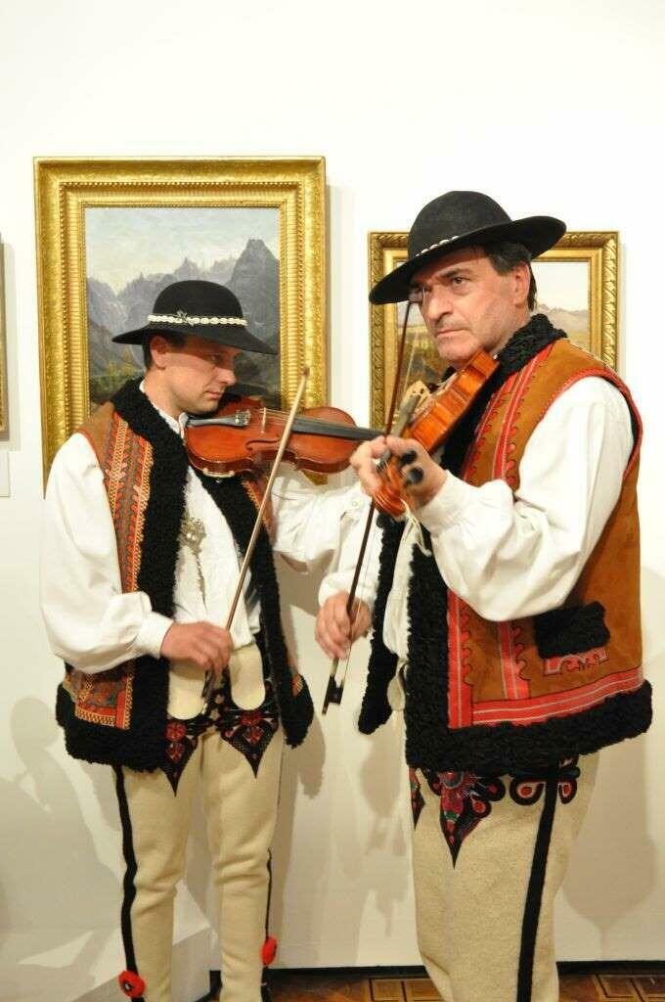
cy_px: 501
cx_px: 332
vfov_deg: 45.0
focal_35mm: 44
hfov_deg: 30.8
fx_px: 1208
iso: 2500
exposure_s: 1/40
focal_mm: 29
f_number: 4.5
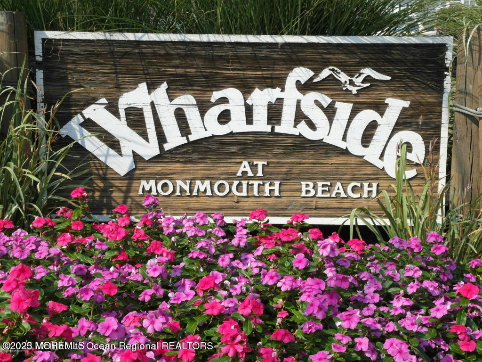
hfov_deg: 33.8
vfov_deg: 25.7
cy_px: 181
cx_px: 241
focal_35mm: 57
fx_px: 794
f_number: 4.7
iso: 80
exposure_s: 1/500
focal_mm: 12.3
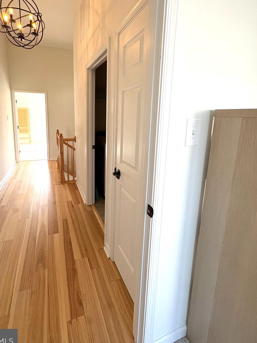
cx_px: 106
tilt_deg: -9.0
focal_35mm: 17
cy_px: 143
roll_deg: -1.2
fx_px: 168
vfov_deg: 90.2
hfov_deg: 74.1
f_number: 2.2
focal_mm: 2.22
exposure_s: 1/120
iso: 160
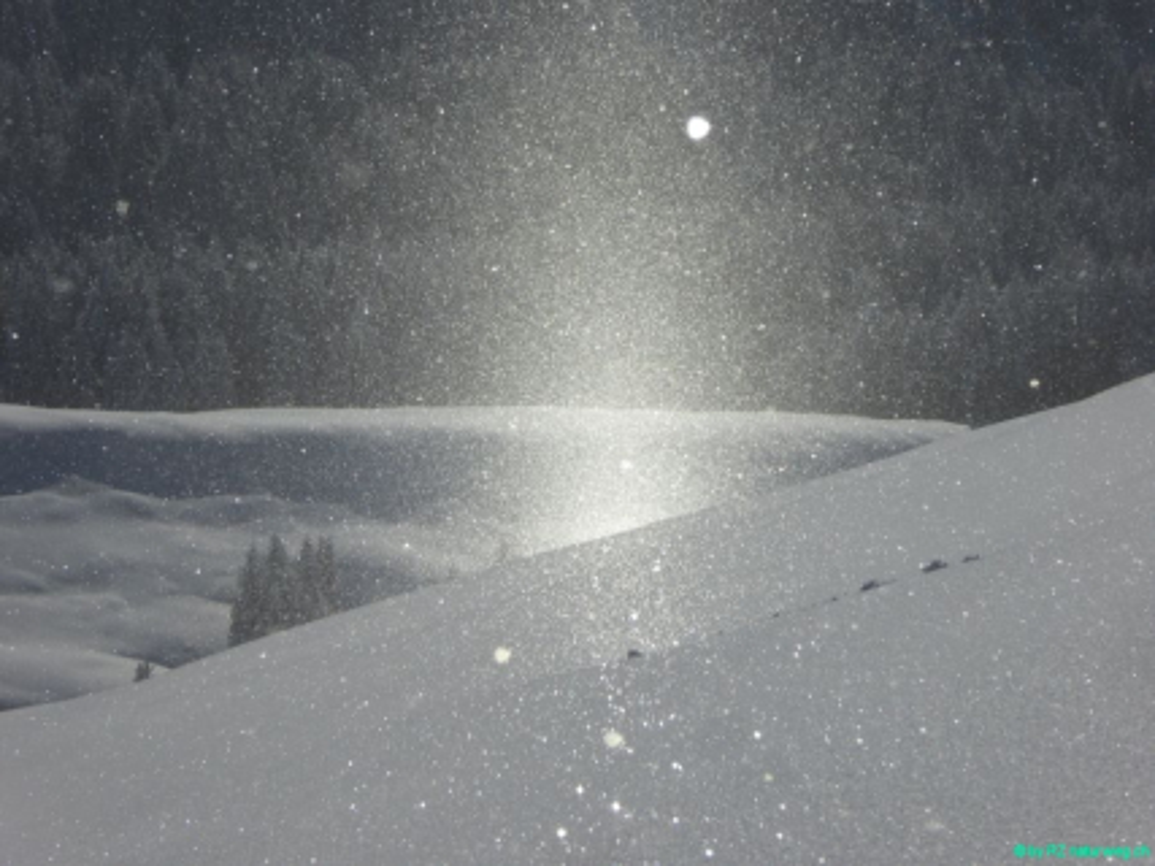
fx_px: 5304
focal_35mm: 159
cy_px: 433
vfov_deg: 9.3
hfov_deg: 12.4
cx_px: 578
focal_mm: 25.6
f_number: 8
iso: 100
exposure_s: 1/2000
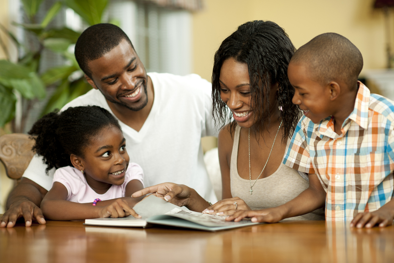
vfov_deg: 16.1
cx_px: 197
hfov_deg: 23.9
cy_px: 132
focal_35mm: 85
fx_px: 930
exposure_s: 1/200
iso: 100
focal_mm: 85
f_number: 2
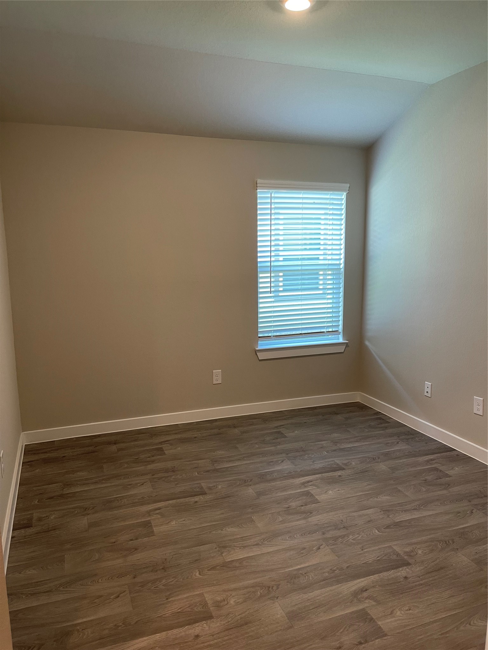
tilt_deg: -8.2
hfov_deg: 53.1
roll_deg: +0.9
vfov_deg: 67.3
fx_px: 489
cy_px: 325
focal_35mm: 26
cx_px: 244
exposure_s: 1/60
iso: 125
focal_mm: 5.1
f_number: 1.6
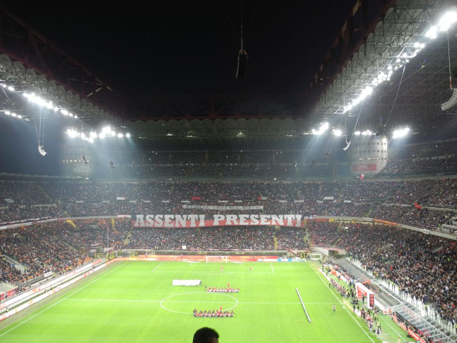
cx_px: 228
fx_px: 396
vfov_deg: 46.8
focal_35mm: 30
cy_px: 172
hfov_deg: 60.0
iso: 360
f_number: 2.8
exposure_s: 1/30
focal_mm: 6.4
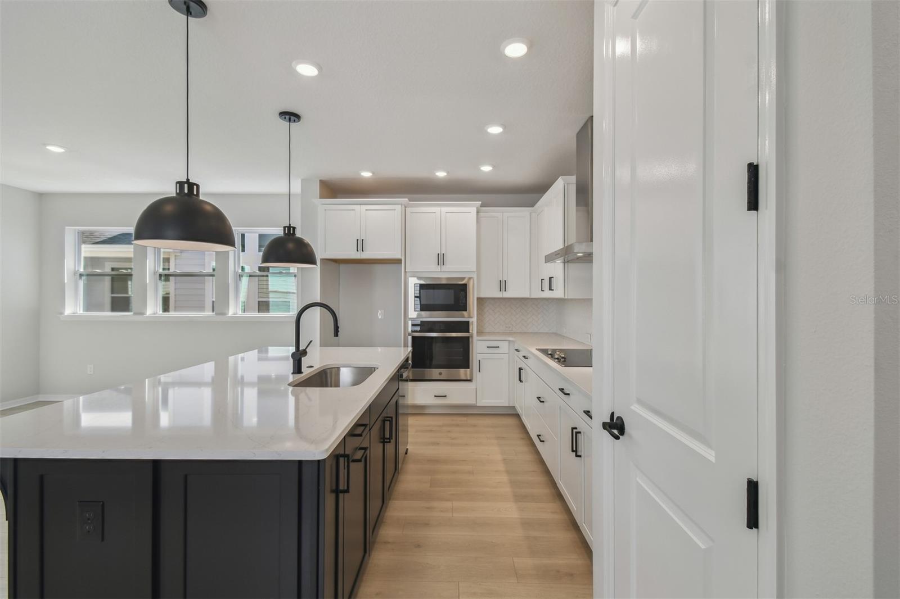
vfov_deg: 77.3
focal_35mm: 15
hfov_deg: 100.4
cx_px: 450
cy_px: 300
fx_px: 375
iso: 100
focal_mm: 10
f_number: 7.1
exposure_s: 1/100
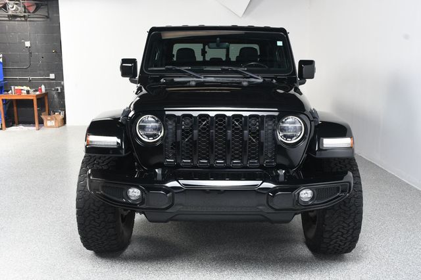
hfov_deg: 53.2
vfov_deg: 36.8
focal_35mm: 36
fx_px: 421
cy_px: 140
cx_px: 210
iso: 160
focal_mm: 24
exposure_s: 1/160
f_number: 9
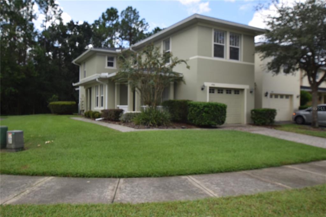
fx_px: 272
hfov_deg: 61.9
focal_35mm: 30
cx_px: 163
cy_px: 108
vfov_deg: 43.6
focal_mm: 20
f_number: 7.1
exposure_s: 1/200
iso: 100
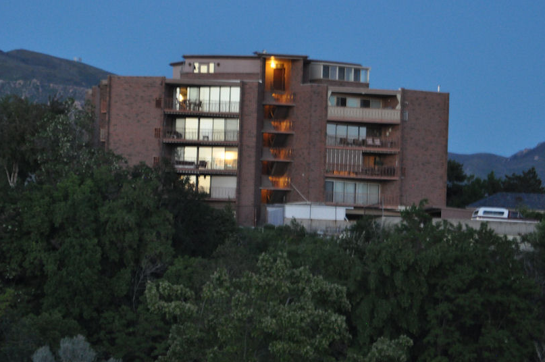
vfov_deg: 7.8
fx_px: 2646
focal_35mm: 175
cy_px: 149
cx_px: 258
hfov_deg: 11.8
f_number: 5.6
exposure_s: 1/15
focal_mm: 92
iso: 1600
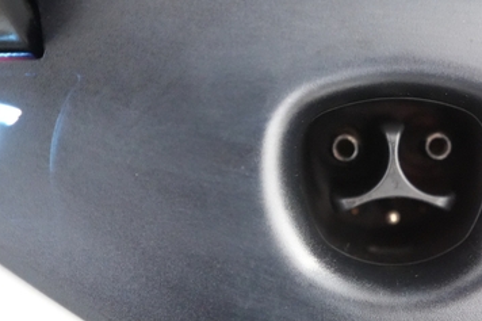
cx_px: 367
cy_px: 167
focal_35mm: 45
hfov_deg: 42.2
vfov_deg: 29.8
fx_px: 602
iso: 12800
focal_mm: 25
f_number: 2.8
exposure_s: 1/80
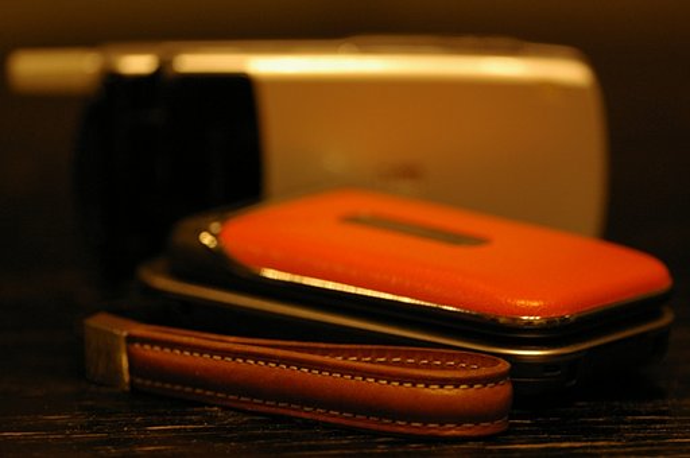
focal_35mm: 300
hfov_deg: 6.9
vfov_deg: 4.6
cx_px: 345
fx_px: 5743
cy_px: 229
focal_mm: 200
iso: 800
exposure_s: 1/15
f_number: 4
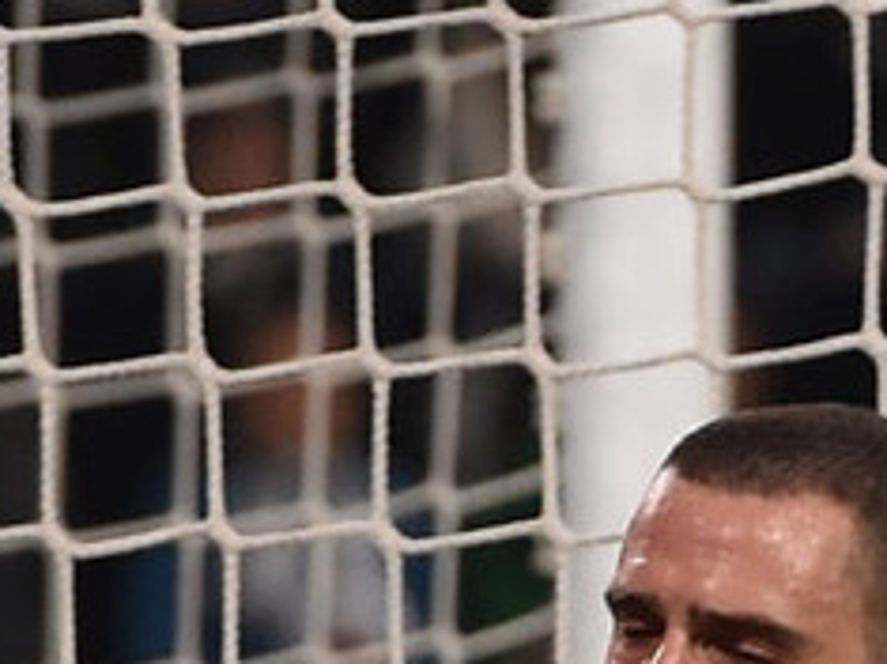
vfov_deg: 2.3
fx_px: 16775
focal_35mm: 655
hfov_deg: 3.0
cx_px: 1302
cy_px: 941
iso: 1600
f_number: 4
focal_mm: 200
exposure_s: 1/1250
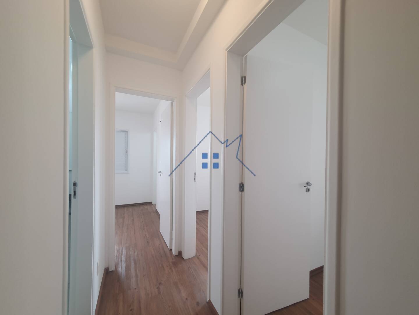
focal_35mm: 13
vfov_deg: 89.9
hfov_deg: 106.2
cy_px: 158
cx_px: 210
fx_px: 157
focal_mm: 1.8
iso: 64
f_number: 2.2
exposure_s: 1/60
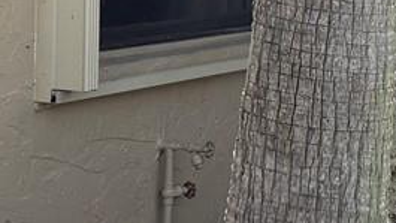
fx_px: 1659
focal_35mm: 158
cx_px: 658
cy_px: -76
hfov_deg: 12.7
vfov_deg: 7.6
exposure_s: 1/2299
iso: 100
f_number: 1.78
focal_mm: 6.76
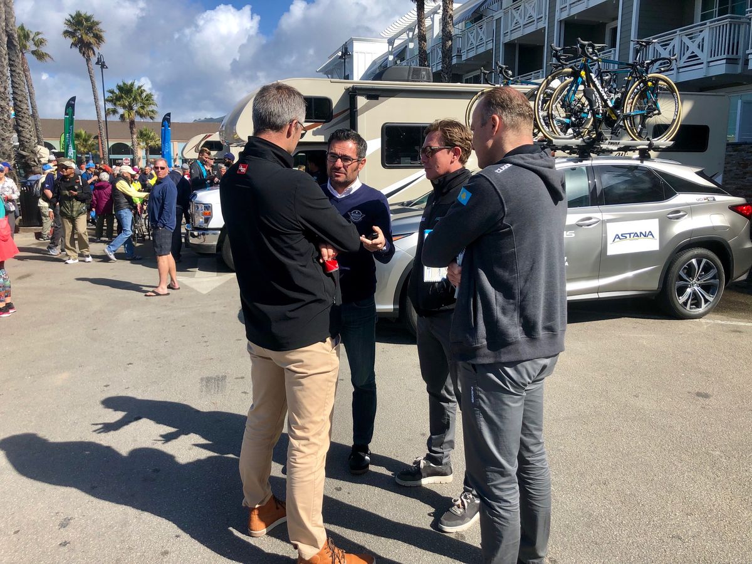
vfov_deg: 49.7
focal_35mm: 28
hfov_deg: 63.4
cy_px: 282
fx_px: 608
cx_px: 376
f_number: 1.8
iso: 20
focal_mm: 3.99
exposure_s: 1/1429
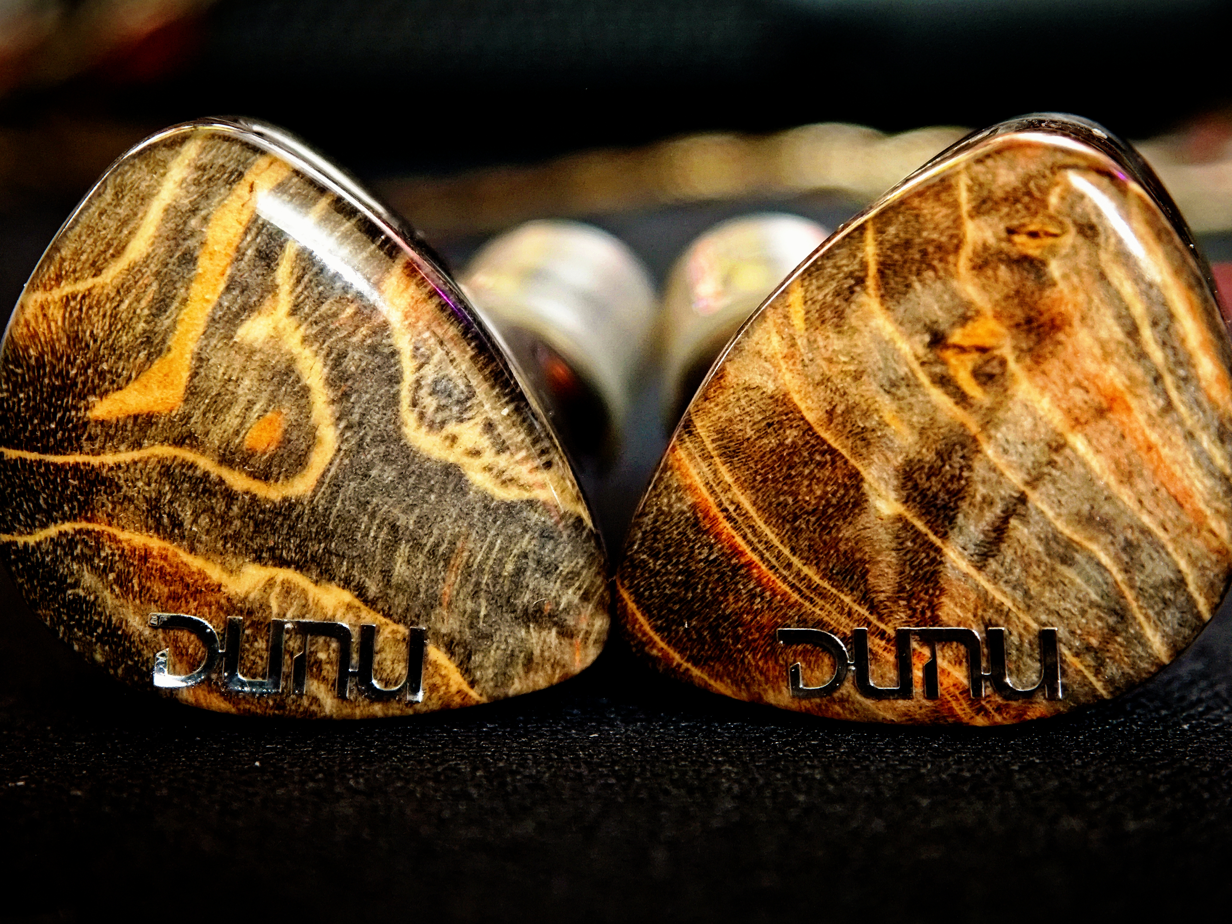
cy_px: 462
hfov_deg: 26.0
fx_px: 2669
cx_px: 616
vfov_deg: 19.6
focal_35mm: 75
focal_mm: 9
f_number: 2
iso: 5000
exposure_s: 1/14.3
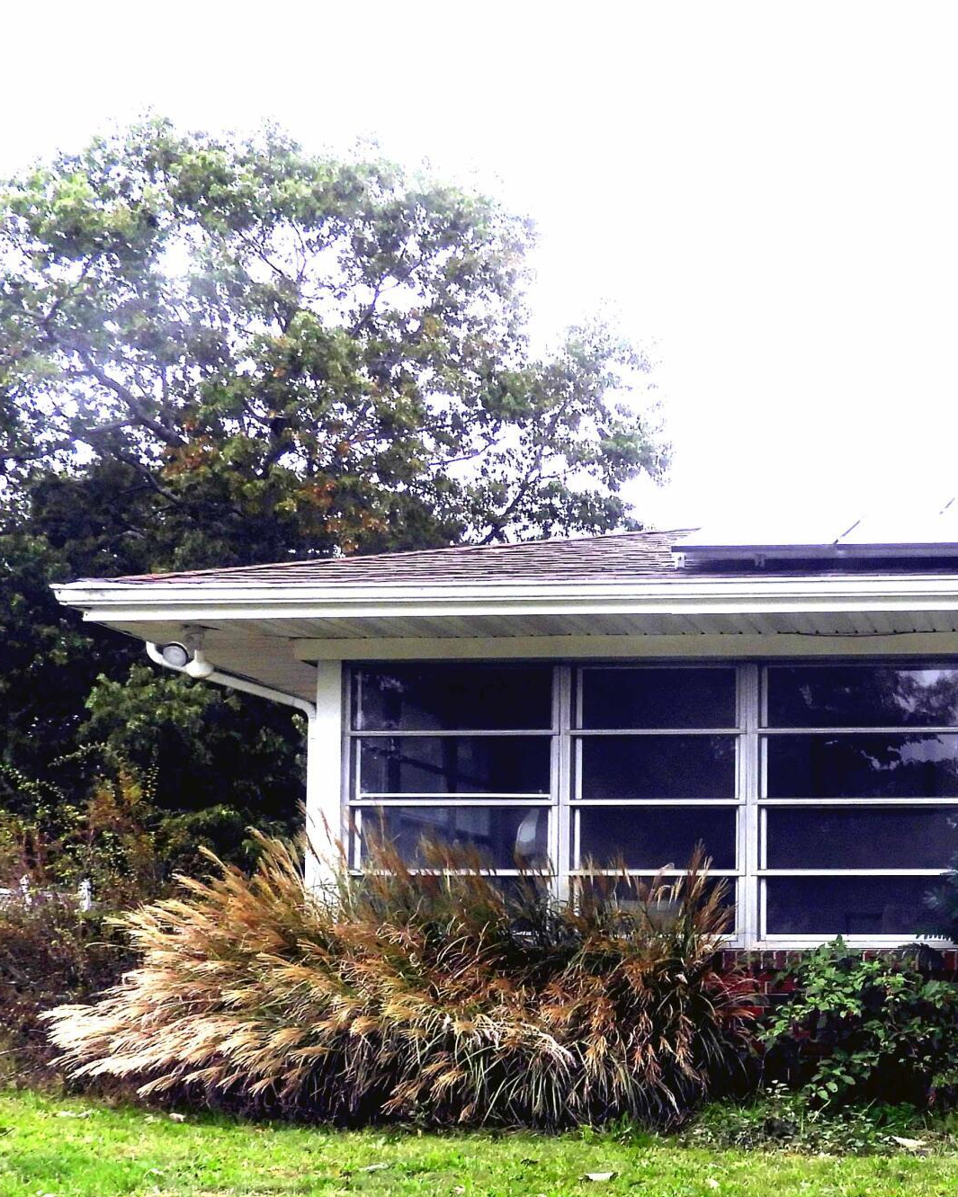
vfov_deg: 28.3
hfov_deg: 22.6
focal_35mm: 66
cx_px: 864
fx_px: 2339
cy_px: 905
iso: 100
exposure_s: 1/400
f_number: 3.5
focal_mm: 5.4
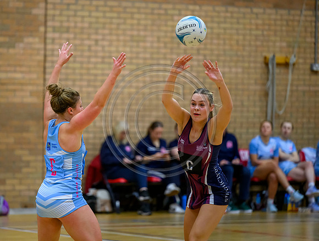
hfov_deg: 8.7
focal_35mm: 227
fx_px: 2095
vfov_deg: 6.6
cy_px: 115
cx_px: 130
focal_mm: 200
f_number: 2.8
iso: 5000
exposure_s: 1/1000
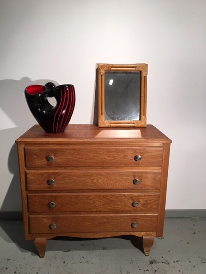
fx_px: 230
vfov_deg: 61.7
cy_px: 137
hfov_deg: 48.2
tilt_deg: -15.1
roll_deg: -0.4
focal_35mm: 29
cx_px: 103
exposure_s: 1/33
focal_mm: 4.15
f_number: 2.2
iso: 50
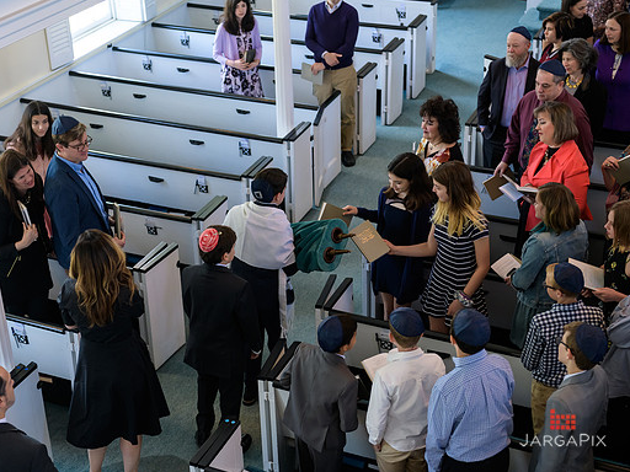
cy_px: 235
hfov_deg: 31.7
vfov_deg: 24.0
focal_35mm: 61
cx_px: 281
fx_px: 1110
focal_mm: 56
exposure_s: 1/200
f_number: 3.2
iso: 1000
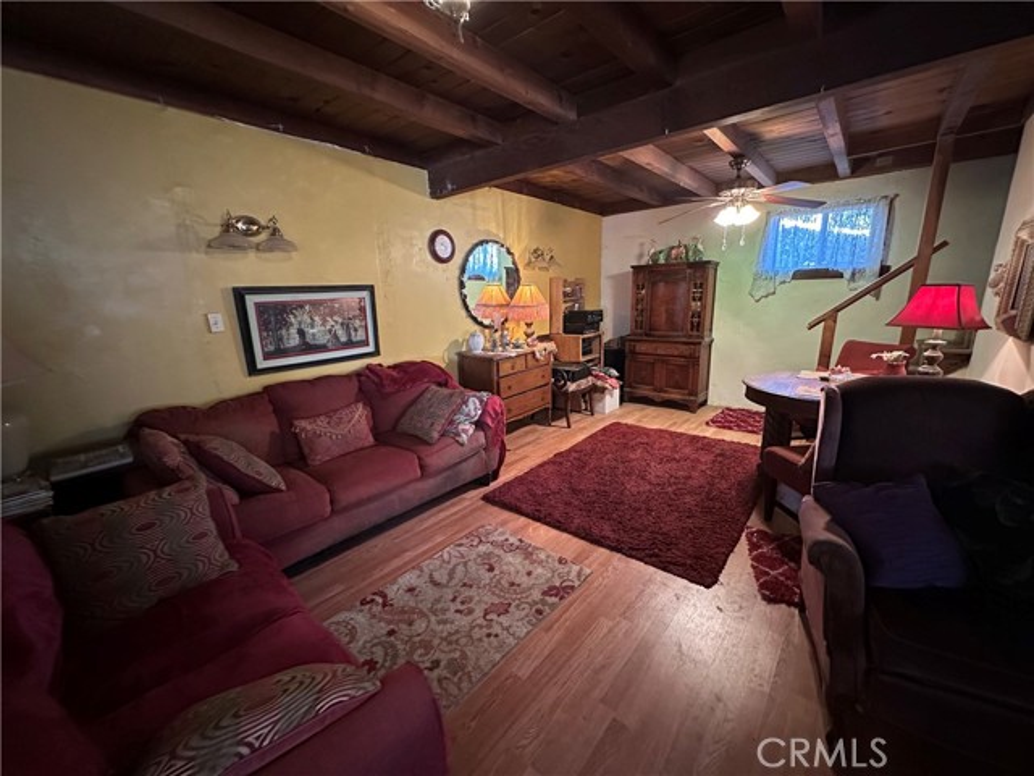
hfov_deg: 102.1
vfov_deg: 85.7
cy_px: 388
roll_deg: +1.8
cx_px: 517
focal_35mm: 14
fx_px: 418
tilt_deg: -13.6
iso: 1000
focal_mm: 2.22
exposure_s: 1/40
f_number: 2.2
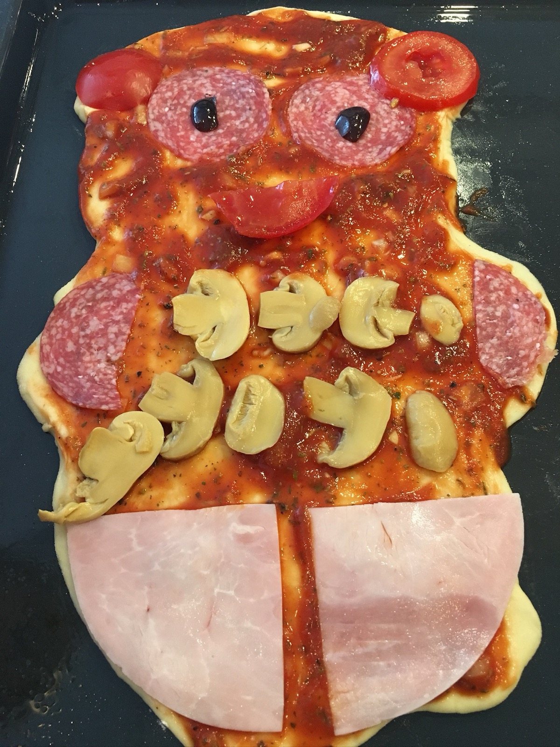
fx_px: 626
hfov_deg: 48.2
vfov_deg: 61.7
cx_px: 280
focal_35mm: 29
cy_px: 374
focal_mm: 4.15
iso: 200
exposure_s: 1/33
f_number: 2.2
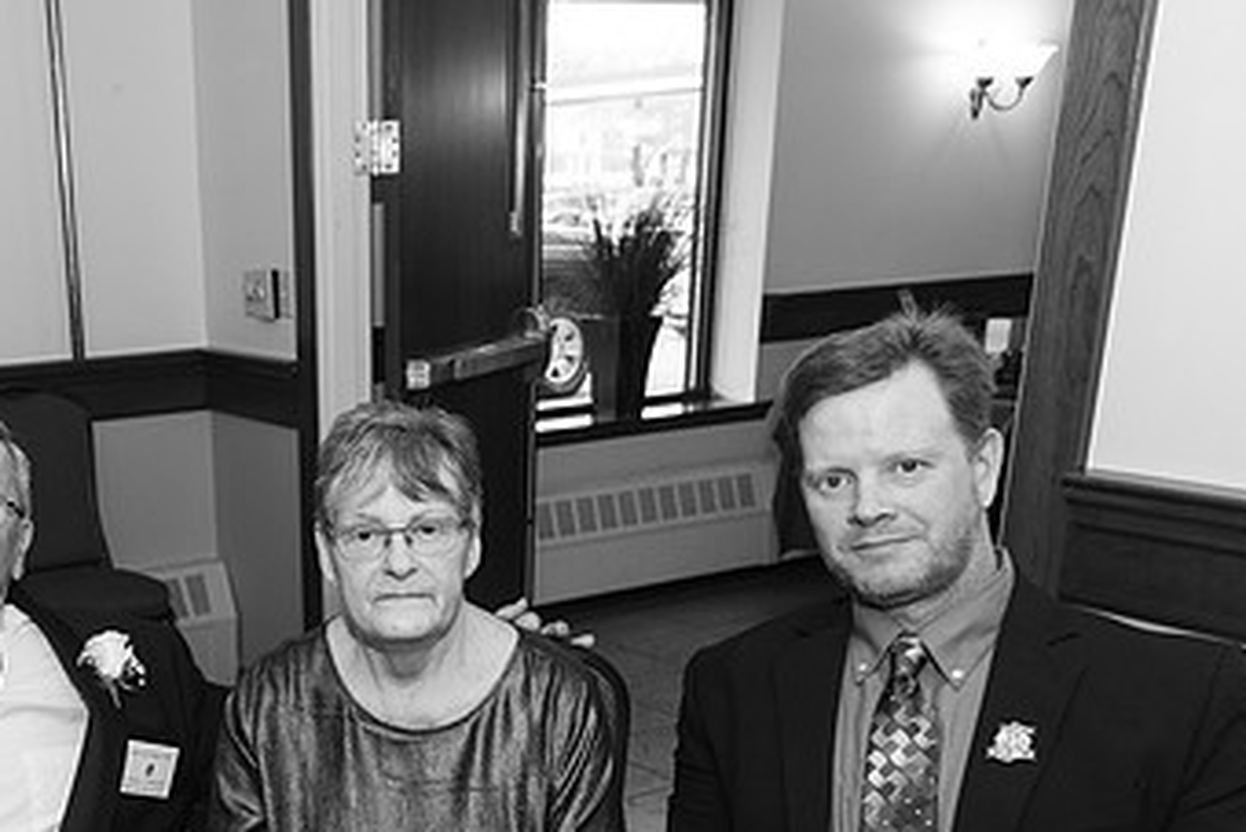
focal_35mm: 41
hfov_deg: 45.1
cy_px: 706
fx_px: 1420
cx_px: 253
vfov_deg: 31.5
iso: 800
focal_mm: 24
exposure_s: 1/200
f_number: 4
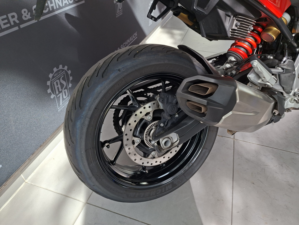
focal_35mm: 23
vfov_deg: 58.9
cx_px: 150
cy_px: 112
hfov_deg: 73.9
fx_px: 199
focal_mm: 5.54
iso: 40
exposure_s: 1/184
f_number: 1.8
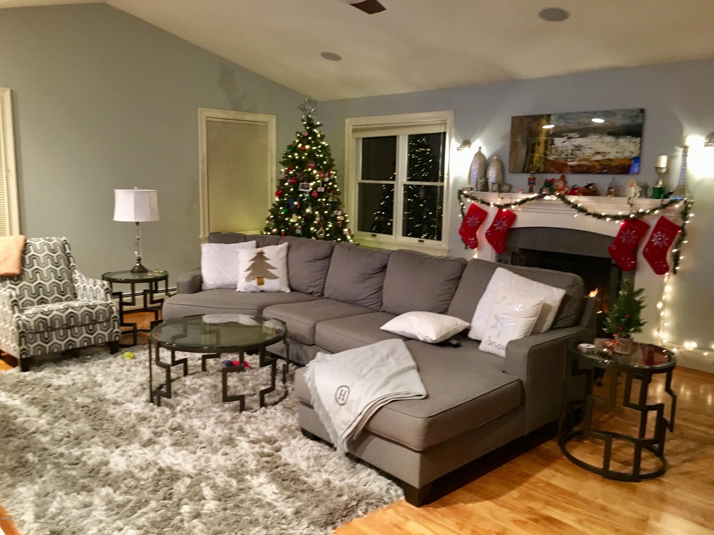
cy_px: 268
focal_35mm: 29
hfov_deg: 61.7
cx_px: 357
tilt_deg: -8.0
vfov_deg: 48.2
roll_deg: -1.7
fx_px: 598
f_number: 2.2
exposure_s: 1/15
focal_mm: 4.15
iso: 200
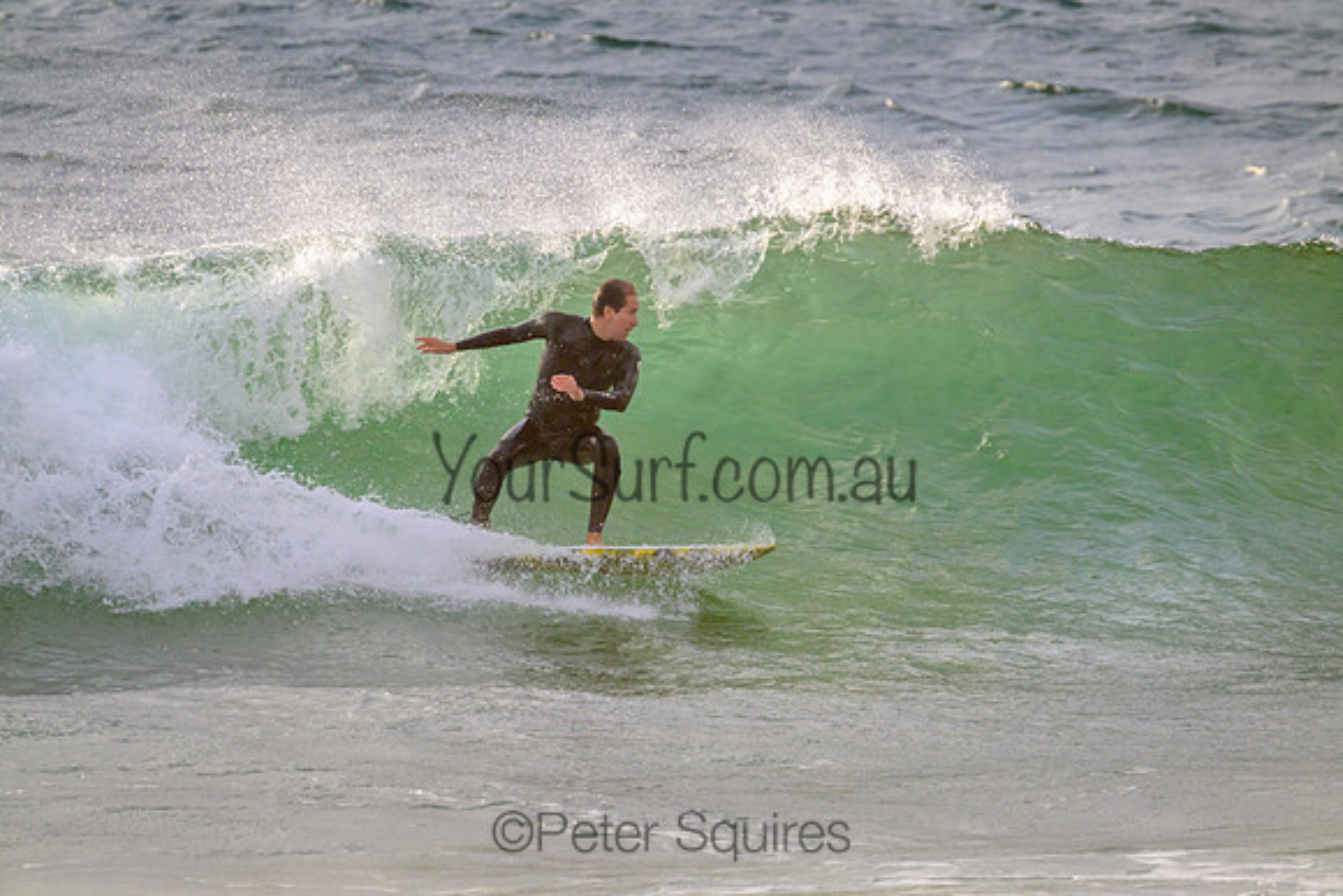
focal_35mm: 800
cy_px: 448
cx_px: 672
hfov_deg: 2.6
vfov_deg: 1.7
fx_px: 29850
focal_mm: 800
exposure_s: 1/2000
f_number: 11
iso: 1400
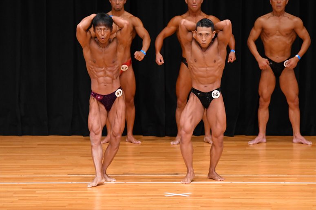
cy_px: 105
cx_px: 158
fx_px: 2500
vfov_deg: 4.8
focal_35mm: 285
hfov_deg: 7.2
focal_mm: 190
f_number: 5.6
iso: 4000
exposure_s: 1/400
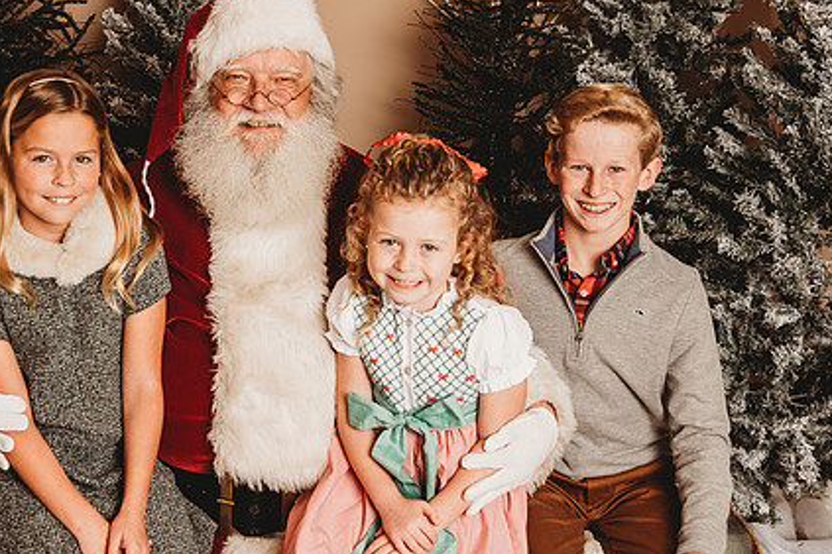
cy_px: 241
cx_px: 340
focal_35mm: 48
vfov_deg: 28.0
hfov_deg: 41.0
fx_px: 1109
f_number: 4
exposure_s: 1/160
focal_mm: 35
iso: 100
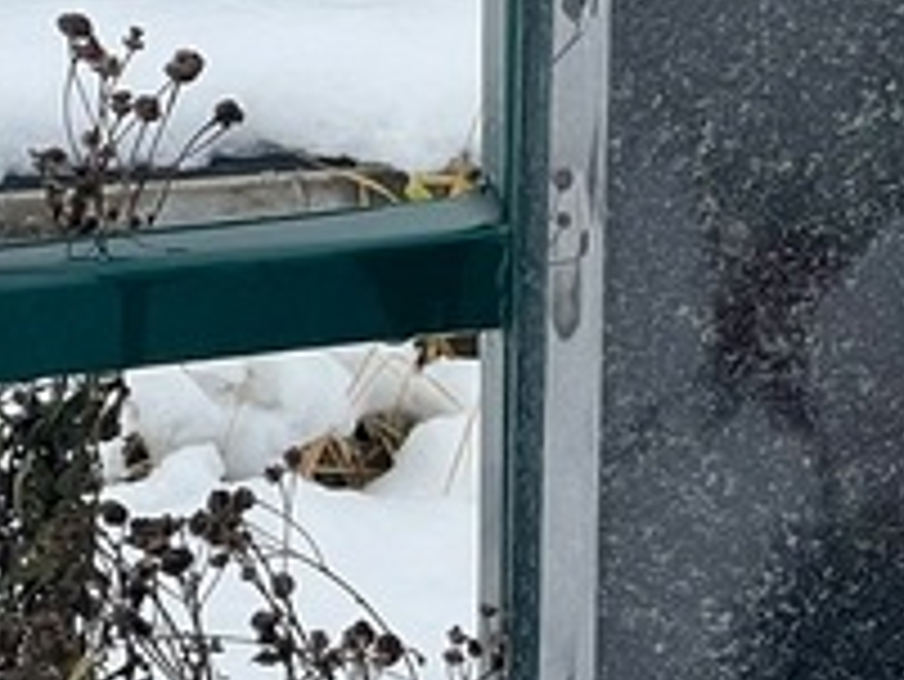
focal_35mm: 306
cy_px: 603
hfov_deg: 6.4
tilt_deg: -23.6
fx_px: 7996
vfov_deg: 4.9
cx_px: 1435
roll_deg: -4.7
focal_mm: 9
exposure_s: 1/99
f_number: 2.8
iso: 50
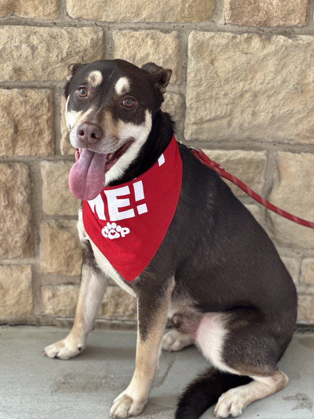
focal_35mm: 77
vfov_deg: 25.3
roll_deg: -4.1
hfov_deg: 19.1
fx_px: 932
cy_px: 210
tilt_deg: -28.3
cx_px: 157
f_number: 2.8
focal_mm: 9
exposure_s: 1/121
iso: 80
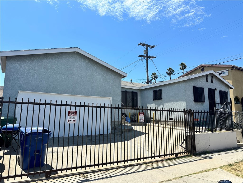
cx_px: 122
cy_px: 92
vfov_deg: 56.8
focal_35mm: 24
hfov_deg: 71.6
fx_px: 168
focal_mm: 6.86
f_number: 1.78
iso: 80
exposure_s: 1/5263
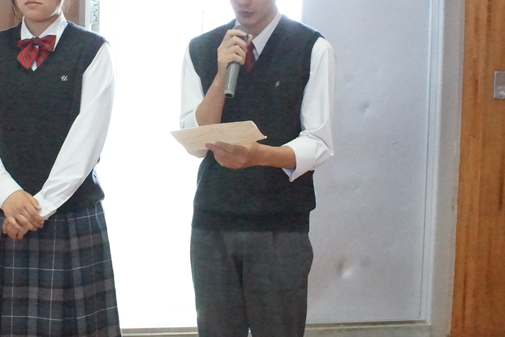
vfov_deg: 19.4
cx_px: 182
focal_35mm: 70
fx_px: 982
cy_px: 109
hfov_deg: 28.7
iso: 10000
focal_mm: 28
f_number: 10
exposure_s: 1/200
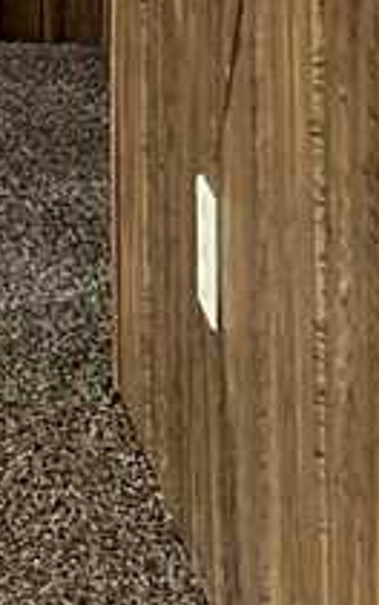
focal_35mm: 201
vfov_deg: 9.6
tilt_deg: -2.1
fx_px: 3320
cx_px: -1260
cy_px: -651
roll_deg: +0.0
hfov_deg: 5.5
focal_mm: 5.7
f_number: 1.5
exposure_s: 1/90
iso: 125
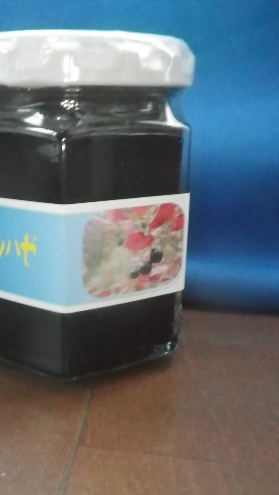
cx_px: 89
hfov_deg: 30.9
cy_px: 252
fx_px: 500
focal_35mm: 38
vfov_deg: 52.8
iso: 800
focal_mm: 6.1
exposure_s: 1/4
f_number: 3.8
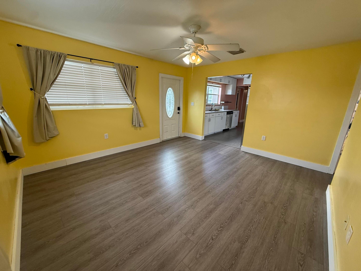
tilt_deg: -14.4
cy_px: 136
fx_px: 146
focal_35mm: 14
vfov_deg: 85.7
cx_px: 180
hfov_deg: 102.1
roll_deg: -0.7
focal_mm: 2.22
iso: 250
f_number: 2.2
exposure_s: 1/120
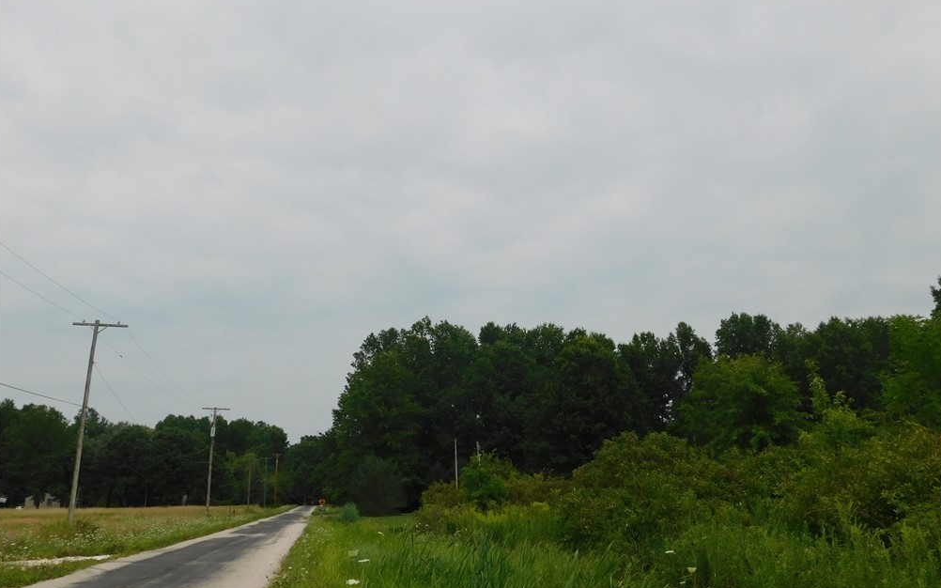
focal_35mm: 39
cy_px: 306
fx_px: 1000
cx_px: 474
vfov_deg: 32.8
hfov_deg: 50.4
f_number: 7
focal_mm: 6.3
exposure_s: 1/640
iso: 125
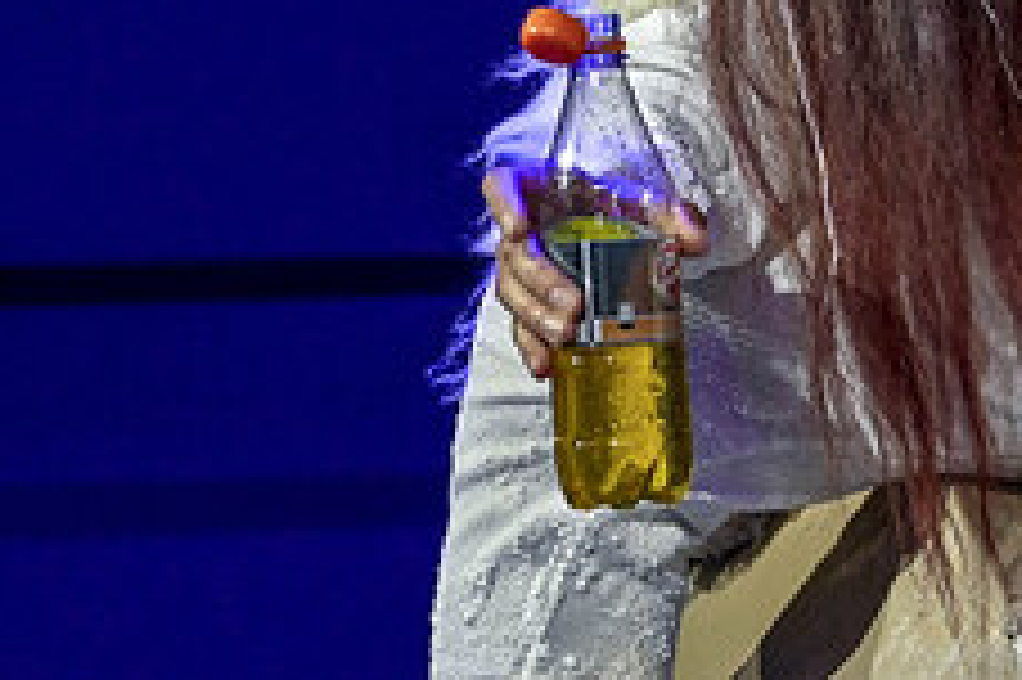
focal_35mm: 439
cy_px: 293
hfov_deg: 4.7
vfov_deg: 3.1
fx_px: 12453
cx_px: 149
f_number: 2.8
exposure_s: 1/400
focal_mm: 105
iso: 1600
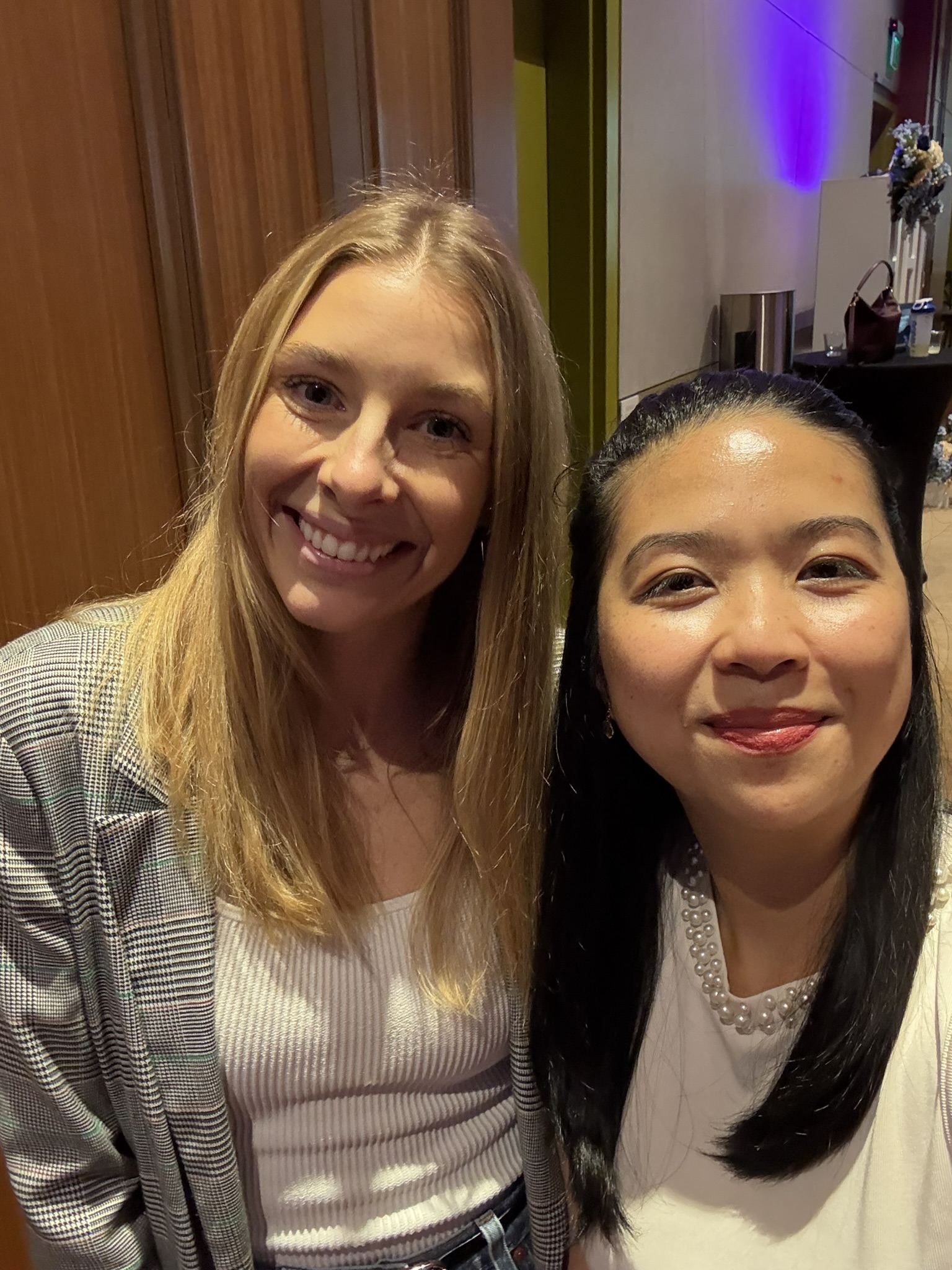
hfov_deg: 46.8
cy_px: 635
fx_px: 1100
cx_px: 476
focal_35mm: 30
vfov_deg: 60.0
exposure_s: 1/49
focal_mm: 2.69
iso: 320
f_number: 1.9
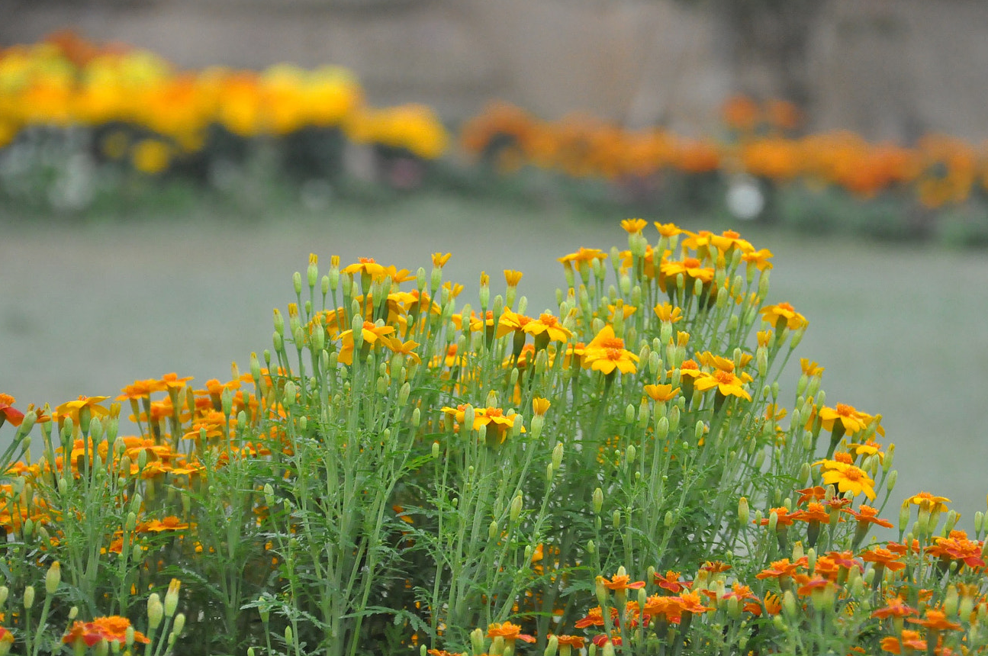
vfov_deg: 7.0
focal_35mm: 195
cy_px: 404
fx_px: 5334
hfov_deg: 10.6
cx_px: 529
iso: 3200
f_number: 5.6
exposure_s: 1/400
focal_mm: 105
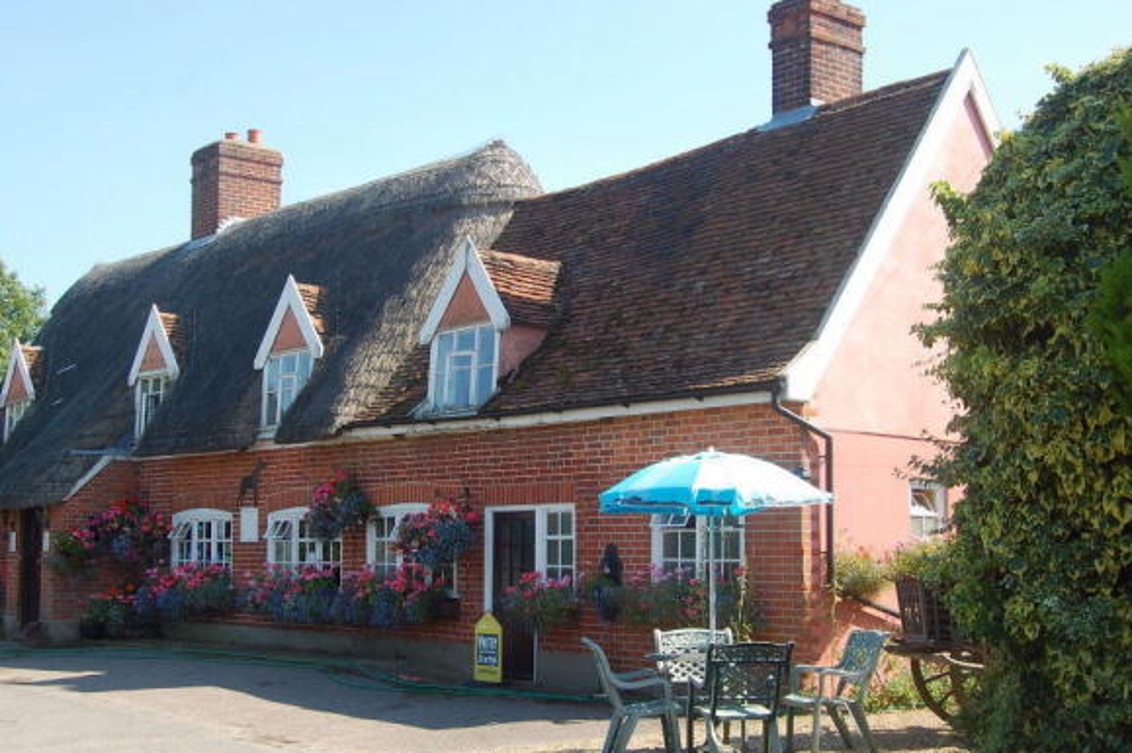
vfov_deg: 26.4
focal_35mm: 51
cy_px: 391
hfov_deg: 38.9
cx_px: 501
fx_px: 1602
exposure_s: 1/200
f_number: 7.1
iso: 200
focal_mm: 30
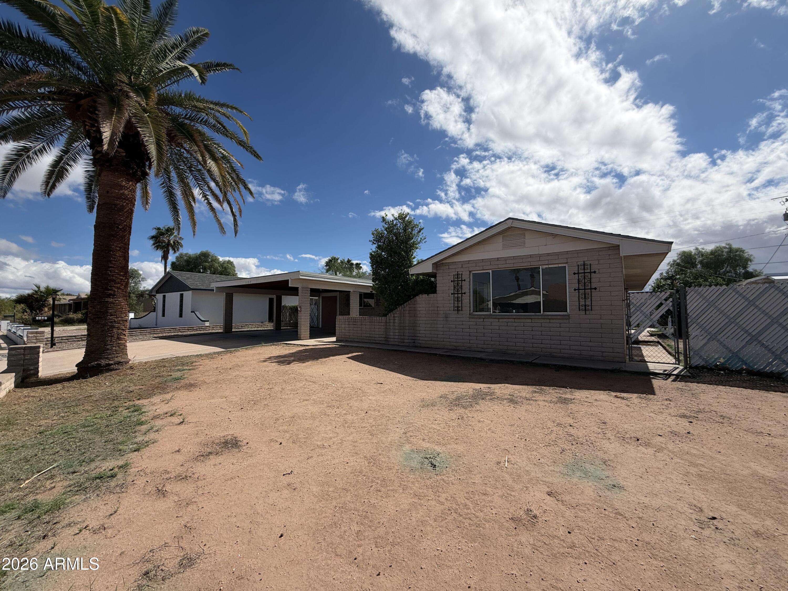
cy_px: 296
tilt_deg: +2.9
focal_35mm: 14
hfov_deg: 102.1
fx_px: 319
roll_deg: +0.3
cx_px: 394
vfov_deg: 85.7
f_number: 2.2
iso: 20
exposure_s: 1/1534
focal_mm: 2.22
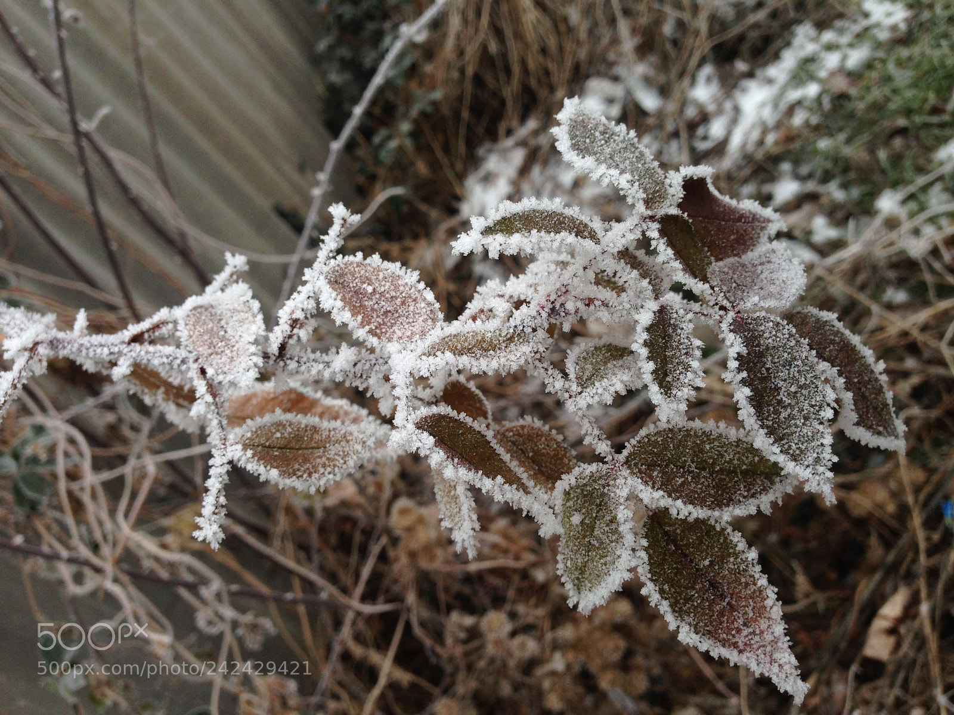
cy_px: 358
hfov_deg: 55.4
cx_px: 477
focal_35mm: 33
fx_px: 909
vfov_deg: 42.9
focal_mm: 4.12
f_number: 2.4
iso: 50
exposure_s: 1/60
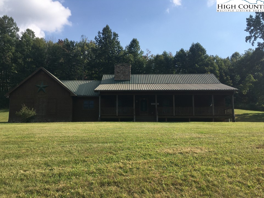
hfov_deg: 58.4
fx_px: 236
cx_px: 132
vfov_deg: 45.4
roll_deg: -0.2
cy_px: 104
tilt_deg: +5.9
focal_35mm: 31
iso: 25
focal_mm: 4.15
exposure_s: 1/1538
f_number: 2.2
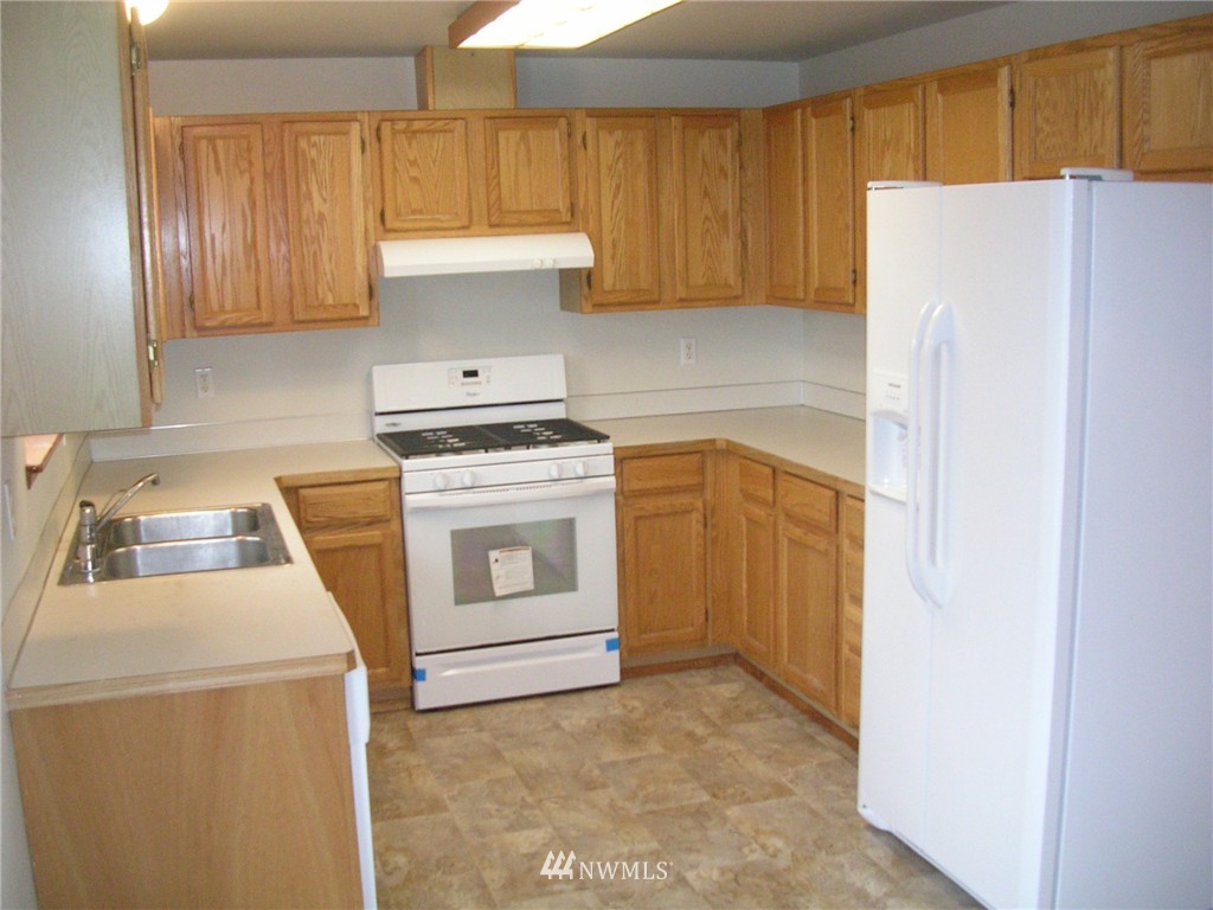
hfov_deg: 49.0
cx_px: 606
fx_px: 1332
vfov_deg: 37.7
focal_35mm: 38
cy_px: 455
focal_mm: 5.8
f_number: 2.8
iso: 194
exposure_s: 1/29
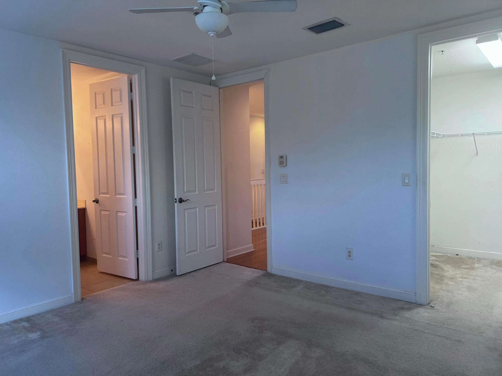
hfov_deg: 67.3
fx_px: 377
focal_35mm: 26
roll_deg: +1.5
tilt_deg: -3.3
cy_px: 188
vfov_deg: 53.1
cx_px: 251
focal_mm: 5.7
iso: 125
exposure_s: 1/120
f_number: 1.5
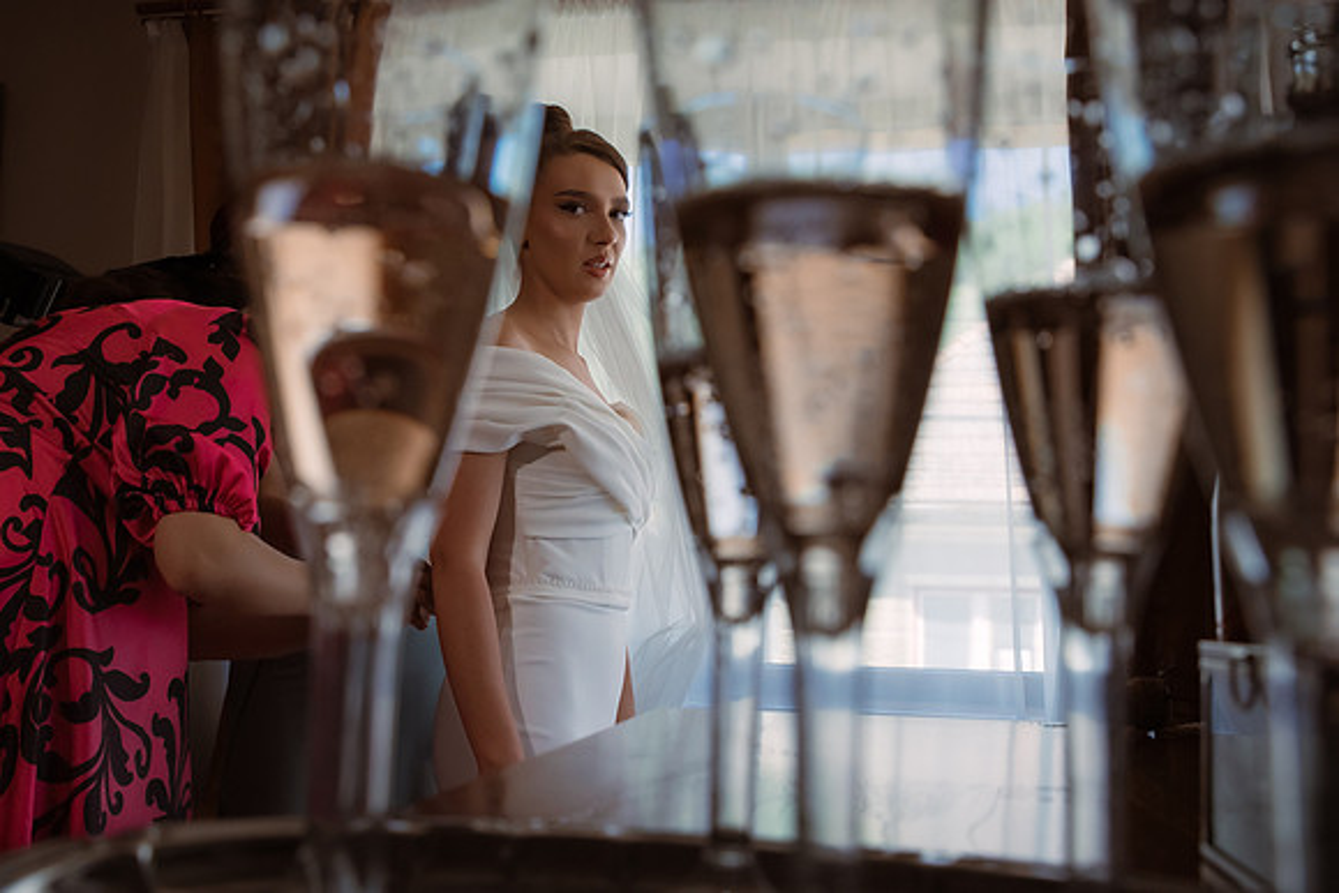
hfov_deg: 47.6
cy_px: 451
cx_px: 561
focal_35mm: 41
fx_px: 1513
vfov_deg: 32.9
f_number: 9
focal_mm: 35
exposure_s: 1/250
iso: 800
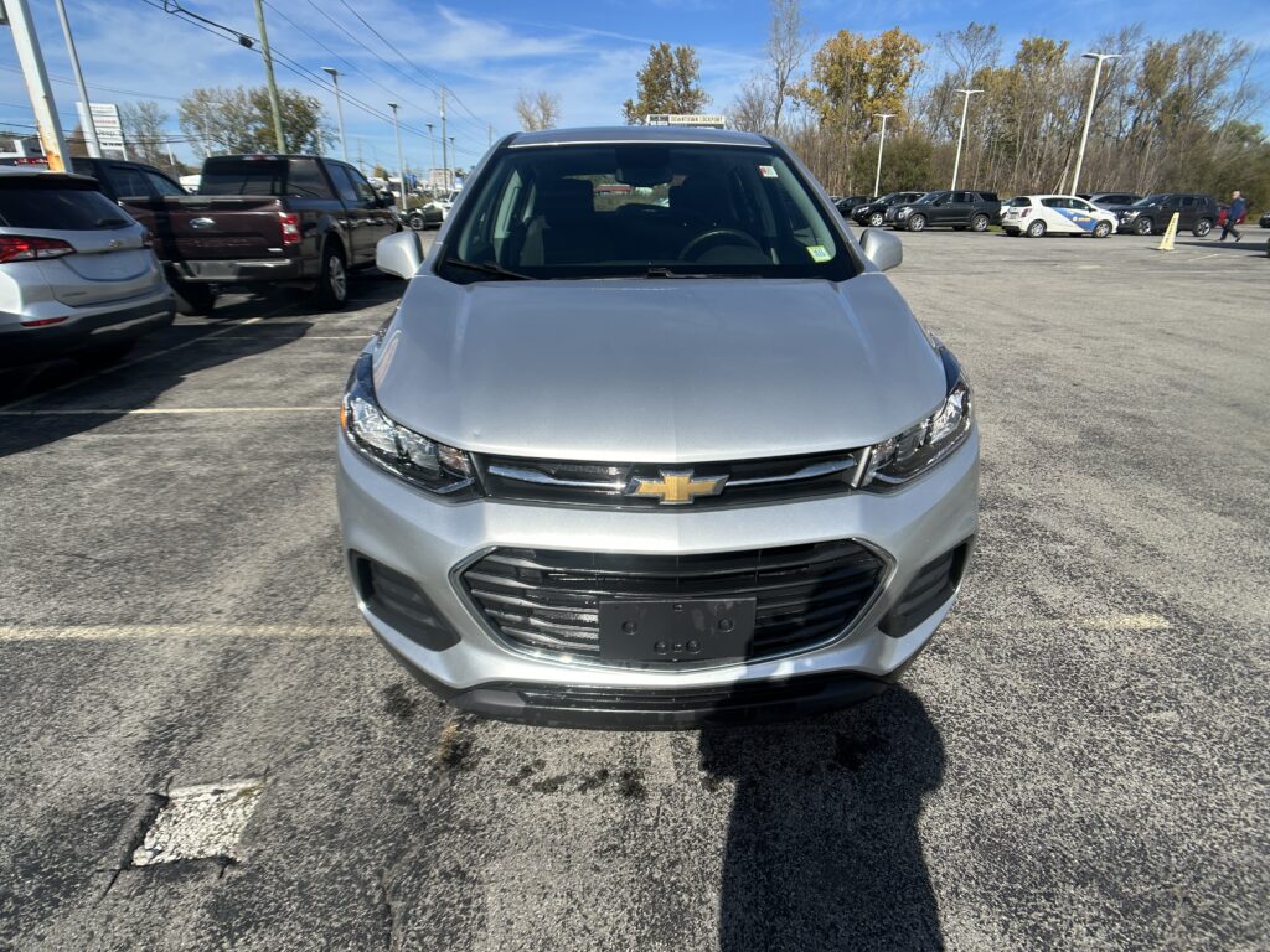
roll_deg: -1.8
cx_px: 635
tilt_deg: -19.8
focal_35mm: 26
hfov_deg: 67.3
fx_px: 954
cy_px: 476
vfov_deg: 53.1
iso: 50
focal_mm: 5.7
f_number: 1.5
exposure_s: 1/4115
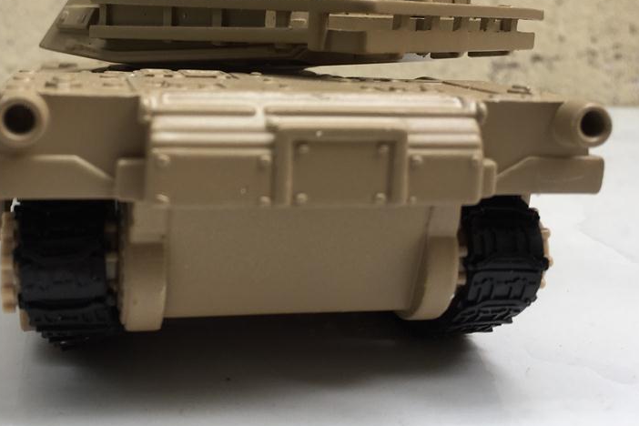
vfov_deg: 30.1
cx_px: 235
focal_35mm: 44
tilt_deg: -8.9
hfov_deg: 44.1
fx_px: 781
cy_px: 117
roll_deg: -2.6
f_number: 2.2
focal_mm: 4.15
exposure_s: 1/246
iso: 32
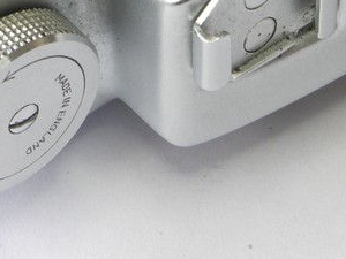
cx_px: 161
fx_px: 2319
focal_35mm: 232
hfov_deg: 8.5
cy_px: -231
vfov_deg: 6.3
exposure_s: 1/15
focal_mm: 29
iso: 400
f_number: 8
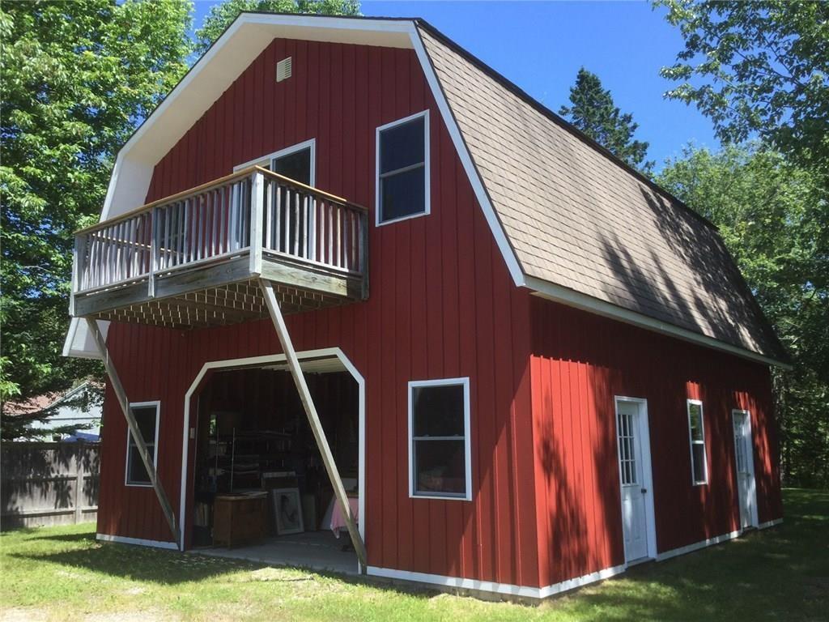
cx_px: 414
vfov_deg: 45.4
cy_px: 311
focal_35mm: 31
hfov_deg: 58.4
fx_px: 742
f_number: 2.4
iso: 25
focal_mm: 3.3
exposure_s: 1/420
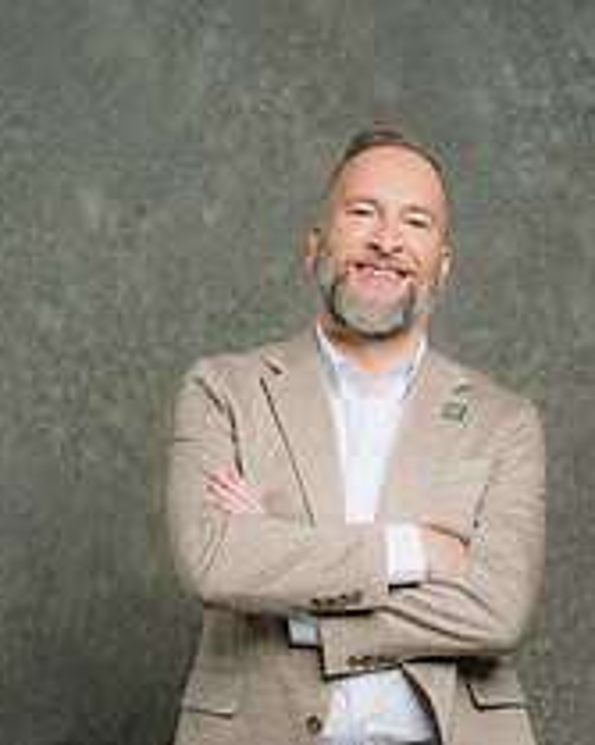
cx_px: 338
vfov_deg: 16.9
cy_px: 774
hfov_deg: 13.9
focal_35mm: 111
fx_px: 2445
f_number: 4
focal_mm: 55
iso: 125
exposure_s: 1/160
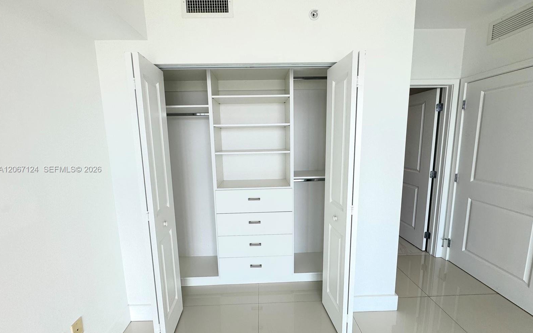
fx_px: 218
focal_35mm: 15
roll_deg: +1.9
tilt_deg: -8.7
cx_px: 266
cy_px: 170
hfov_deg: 101.5
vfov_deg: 74.8
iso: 40
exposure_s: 1/188
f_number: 2.2
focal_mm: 2.22
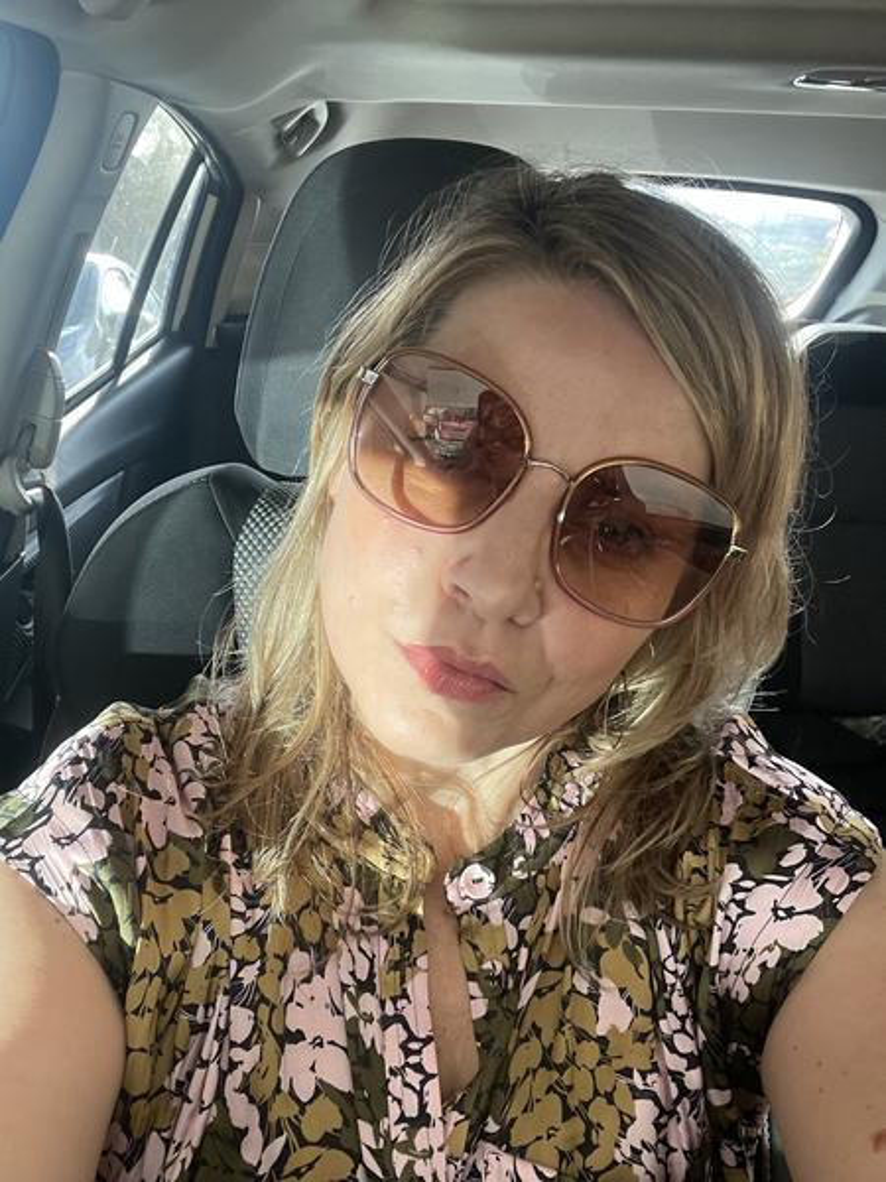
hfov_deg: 46.8
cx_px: 443
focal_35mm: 30
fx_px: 1024
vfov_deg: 60.0
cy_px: 591
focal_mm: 2.71
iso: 160
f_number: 2.2
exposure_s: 1/60
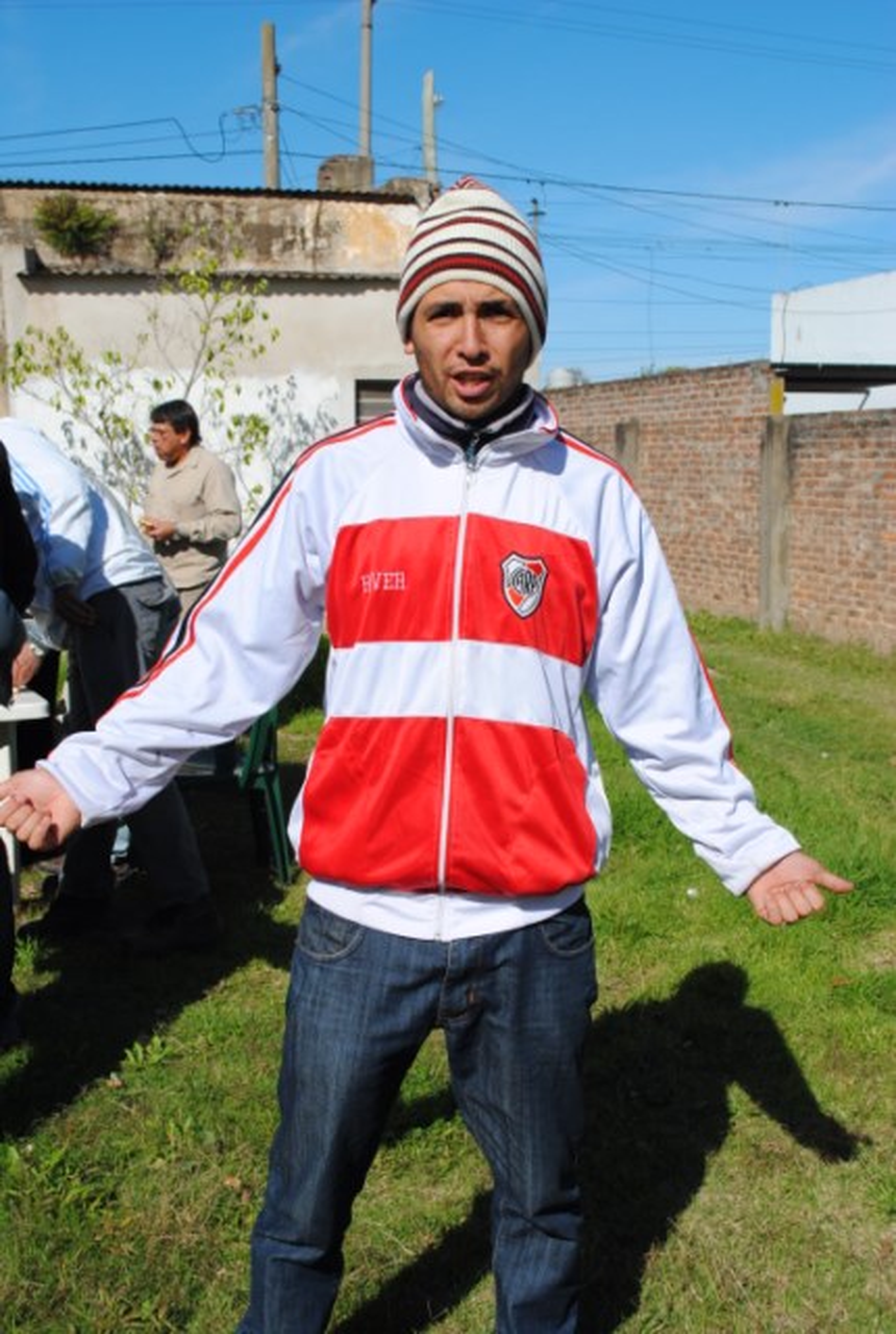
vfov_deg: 44.9
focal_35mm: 44
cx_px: 448
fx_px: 1615
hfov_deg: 31.0
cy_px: 667
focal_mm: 29
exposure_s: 1/320
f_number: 9
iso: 100
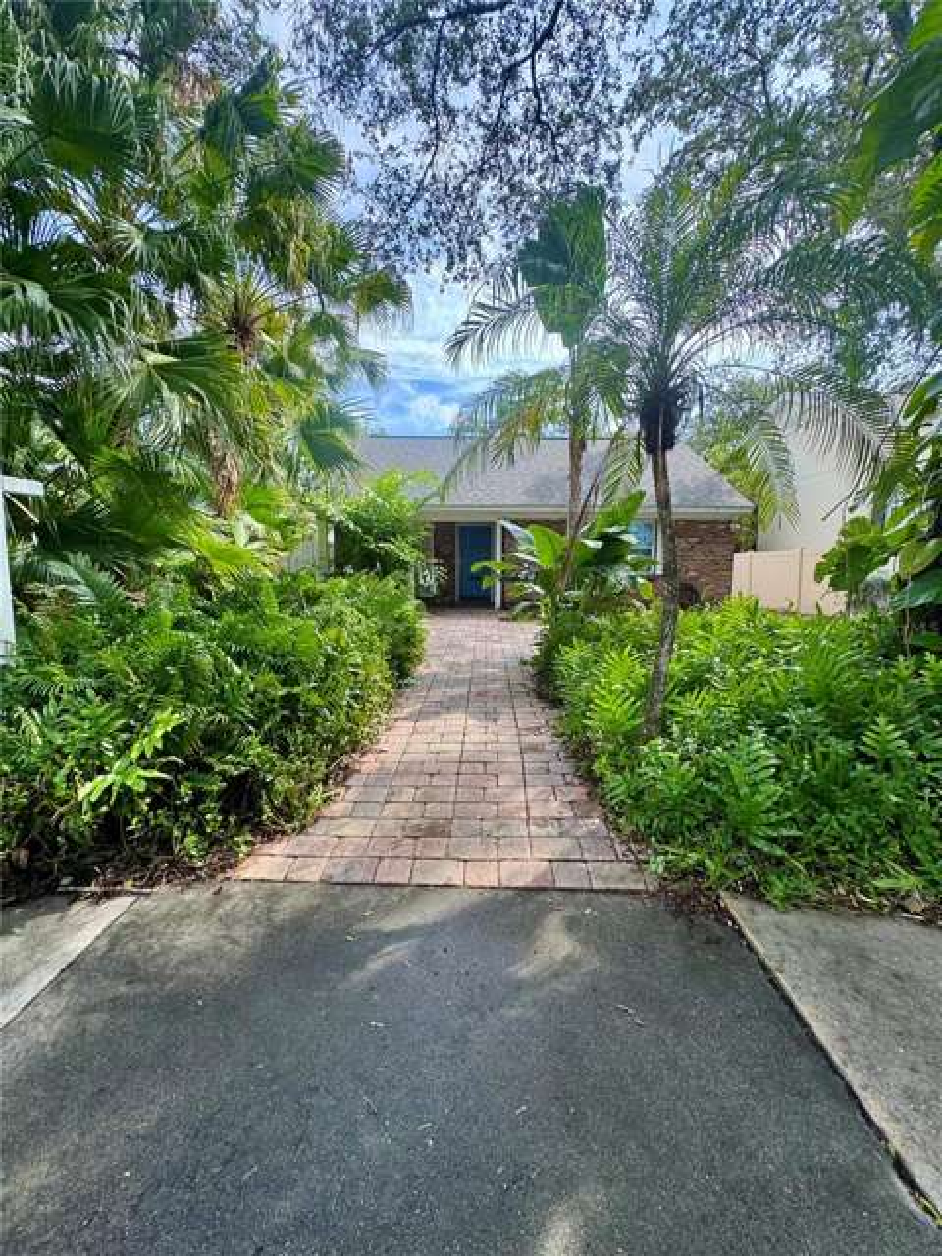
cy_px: 628
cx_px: 471
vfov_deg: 102.1
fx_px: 508
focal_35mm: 14
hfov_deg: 85.7
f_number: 2.2
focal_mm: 2.22
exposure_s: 1/249
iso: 40
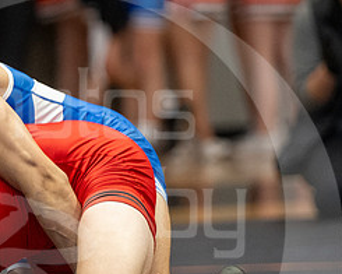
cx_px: -16
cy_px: 250
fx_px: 5405
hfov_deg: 3.6
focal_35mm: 534
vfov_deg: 2.9
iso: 3200
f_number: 2.8
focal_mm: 155
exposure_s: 1/1000
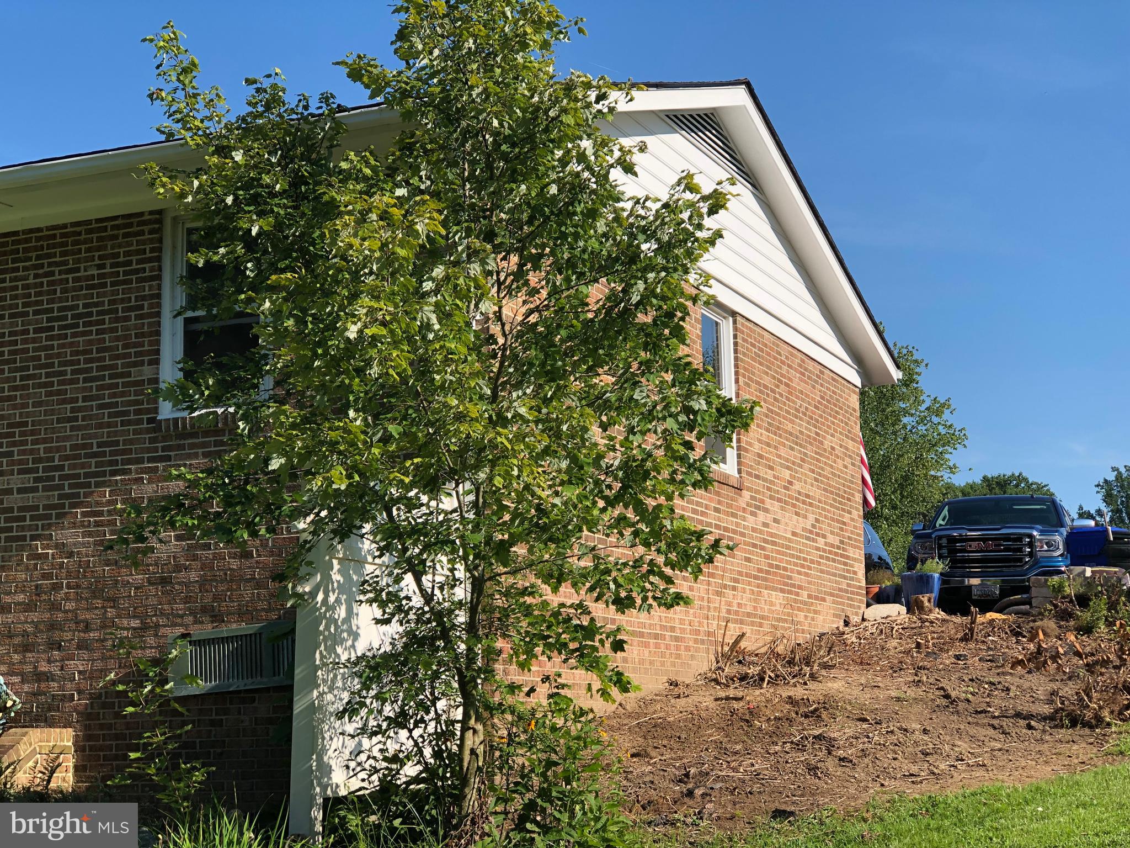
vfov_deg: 25.7
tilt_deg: +8.9
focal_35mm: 57
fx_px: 1861
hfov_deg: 33.8
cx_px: 565
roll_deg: +0.6
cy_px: 424
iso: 20
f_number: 2.8
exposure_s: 1/571
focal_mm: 6.6
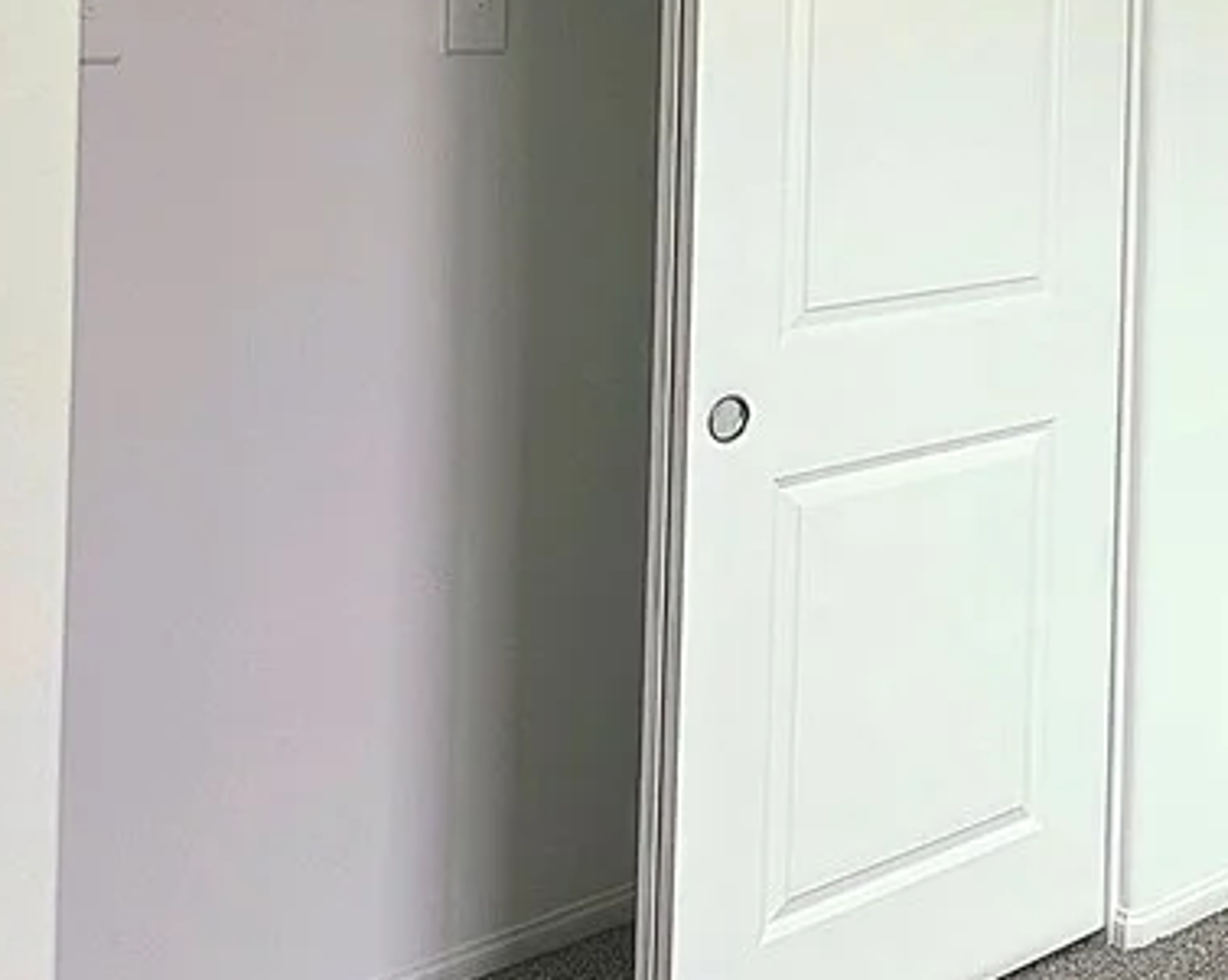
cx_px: 1573
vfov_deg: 23.7
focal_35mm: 61
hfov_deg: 26.5
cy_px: -29
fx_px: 2215
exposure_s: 1/120
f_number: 1.7
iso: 80
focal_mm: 6.3
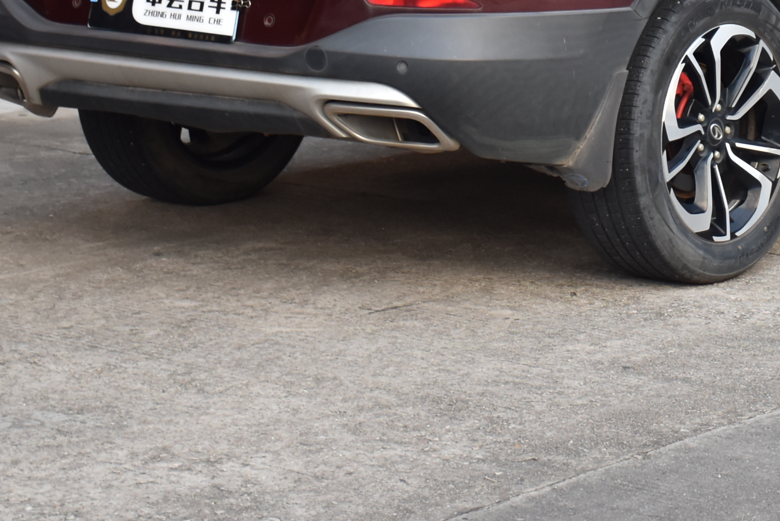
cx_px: 637
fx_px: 2757
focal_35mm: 127
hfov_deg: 16.0
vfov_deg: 10.6
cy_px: -69
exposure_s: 1/60
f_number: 4.2
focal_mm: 35
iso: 560
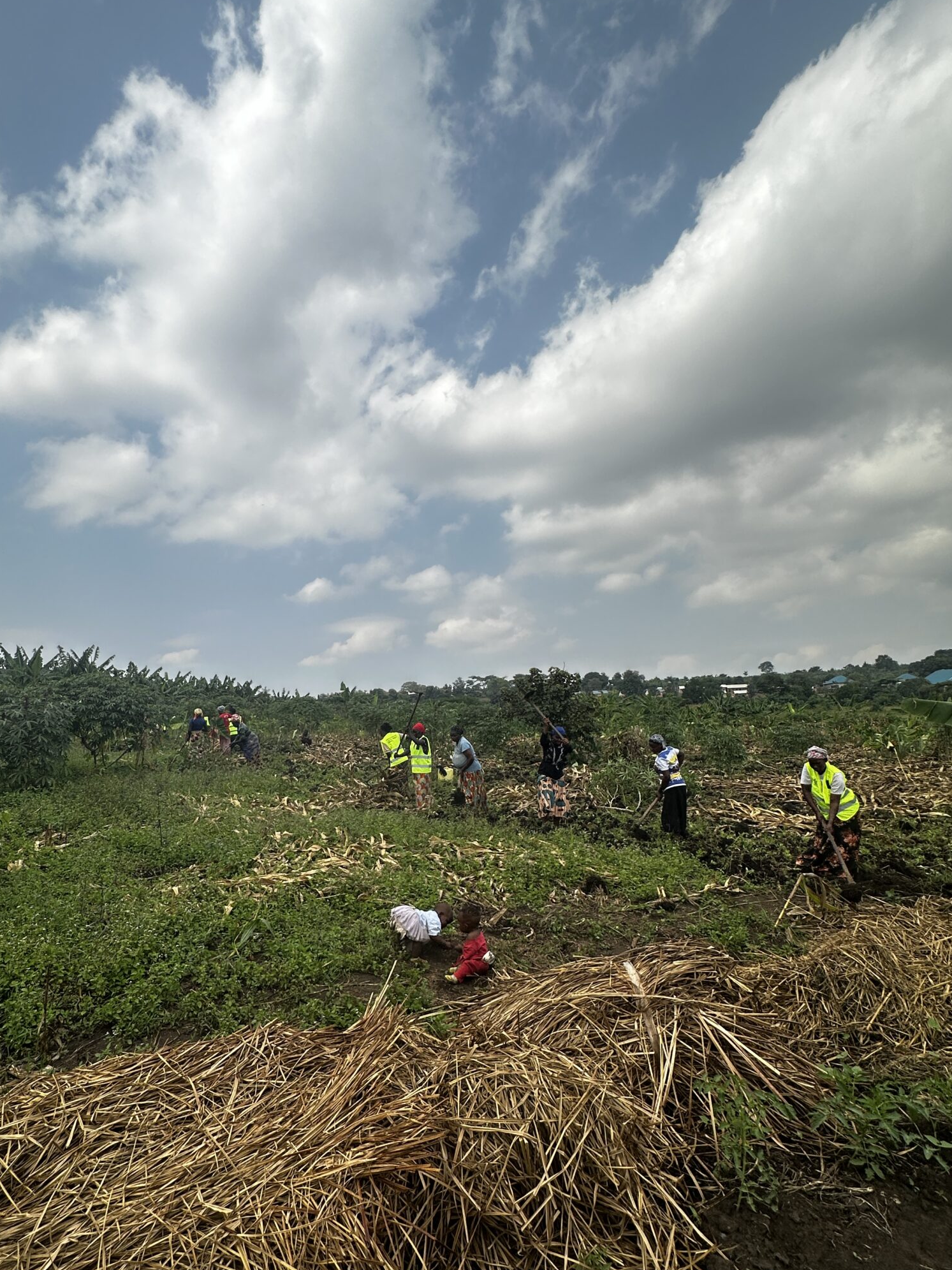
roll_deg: +1.4
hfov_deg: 70.7
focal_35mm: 18
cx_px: 374
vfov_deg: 87.6
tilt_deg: +3.5
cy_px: 677
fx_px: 660
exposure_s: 1/1770
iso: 40
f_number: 2.2
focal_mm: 2.22
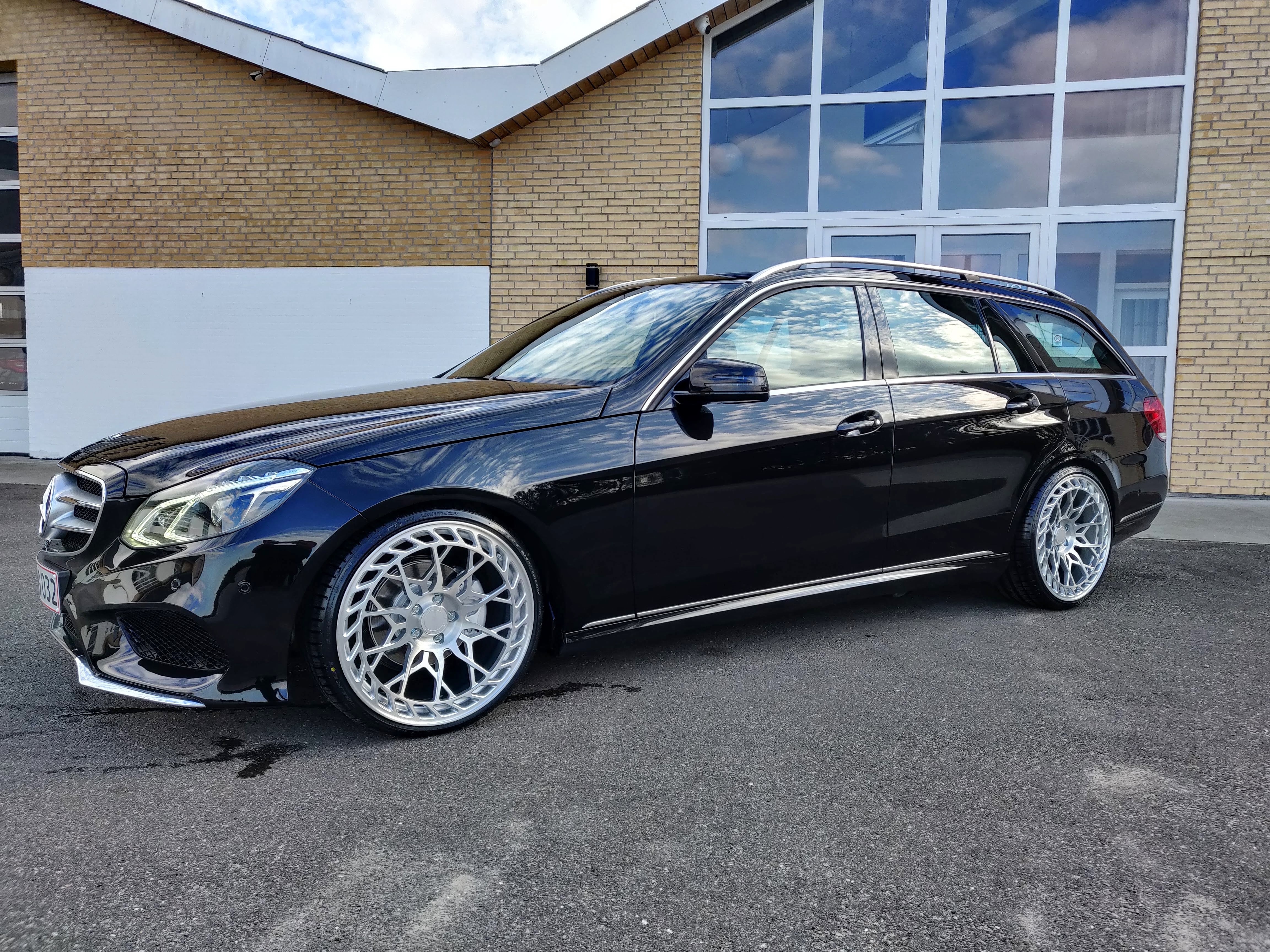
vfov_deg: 54.9
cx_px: 635
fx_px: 917
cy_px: 476
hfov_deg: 69.4
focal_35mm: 25
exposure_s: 1/266
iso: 100
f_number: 1.7
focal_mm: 4.25
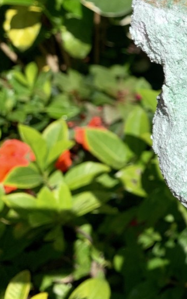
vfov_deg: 34.9
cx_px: 293
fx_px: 473
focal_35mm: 58
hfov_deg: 19.2
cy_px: 112
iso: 25
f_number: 1.8
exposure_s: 1/3650
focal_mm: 4.25
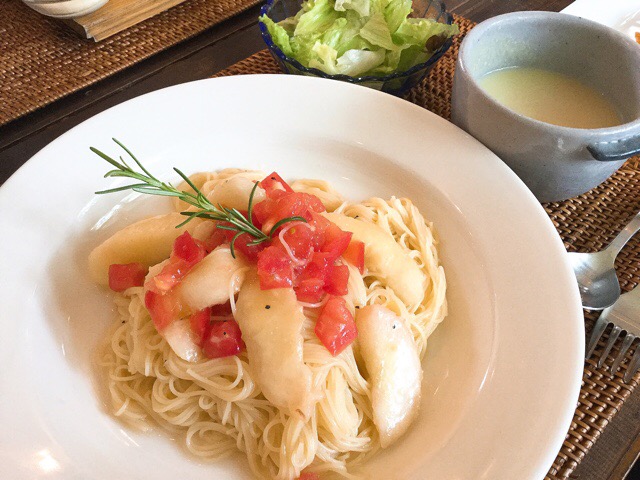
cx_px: 320
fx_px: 573
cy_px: 240
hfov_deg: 58.4
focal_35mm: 31
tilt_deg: -51.0
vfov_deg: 45.4
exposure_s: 1/30
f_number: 2.4
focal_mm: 3.3
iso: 100
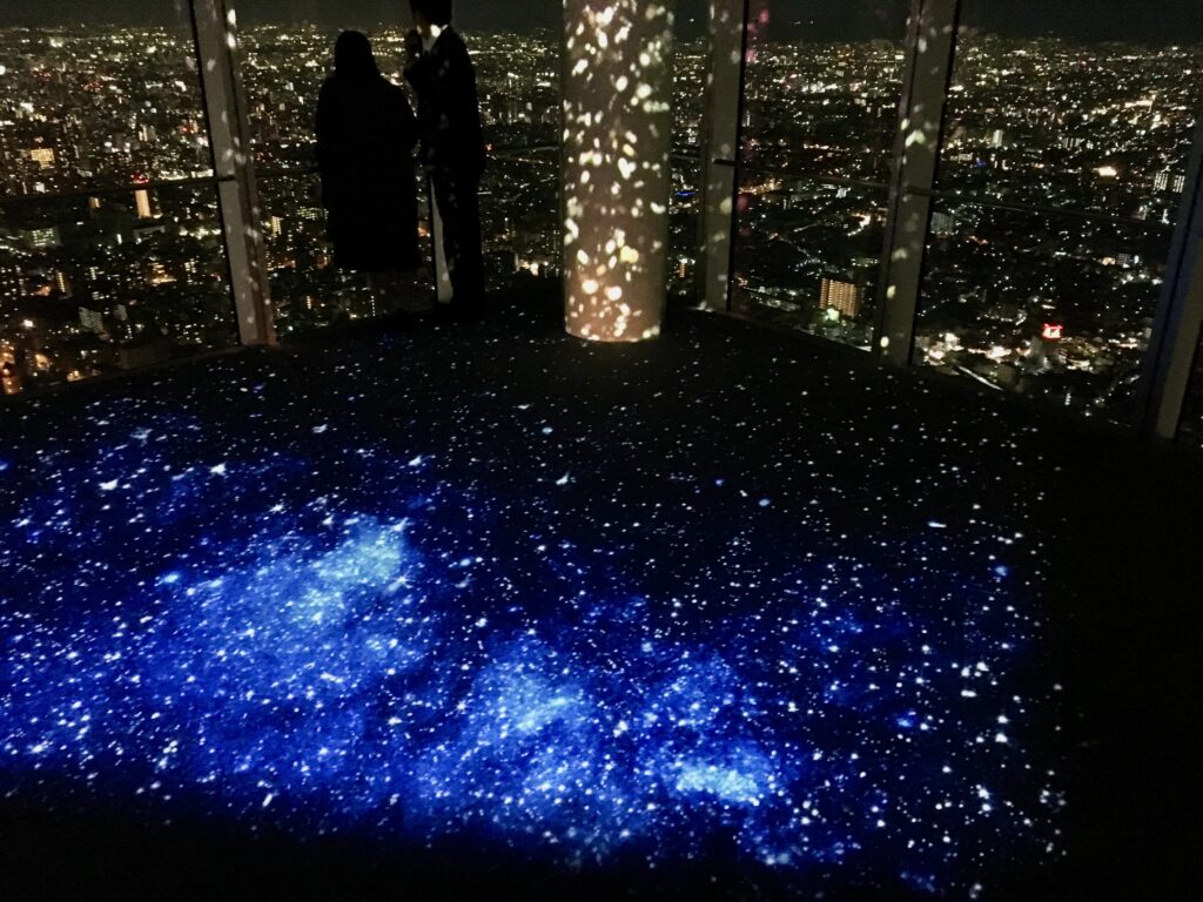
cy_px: 451
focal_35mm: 29
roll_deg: -2.0
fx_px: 1008
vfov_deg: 48.2
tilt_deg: -23.8
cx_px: 602
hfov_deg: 61.7
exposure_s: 1/15
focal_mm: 4.15
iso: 1000
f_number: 2.2
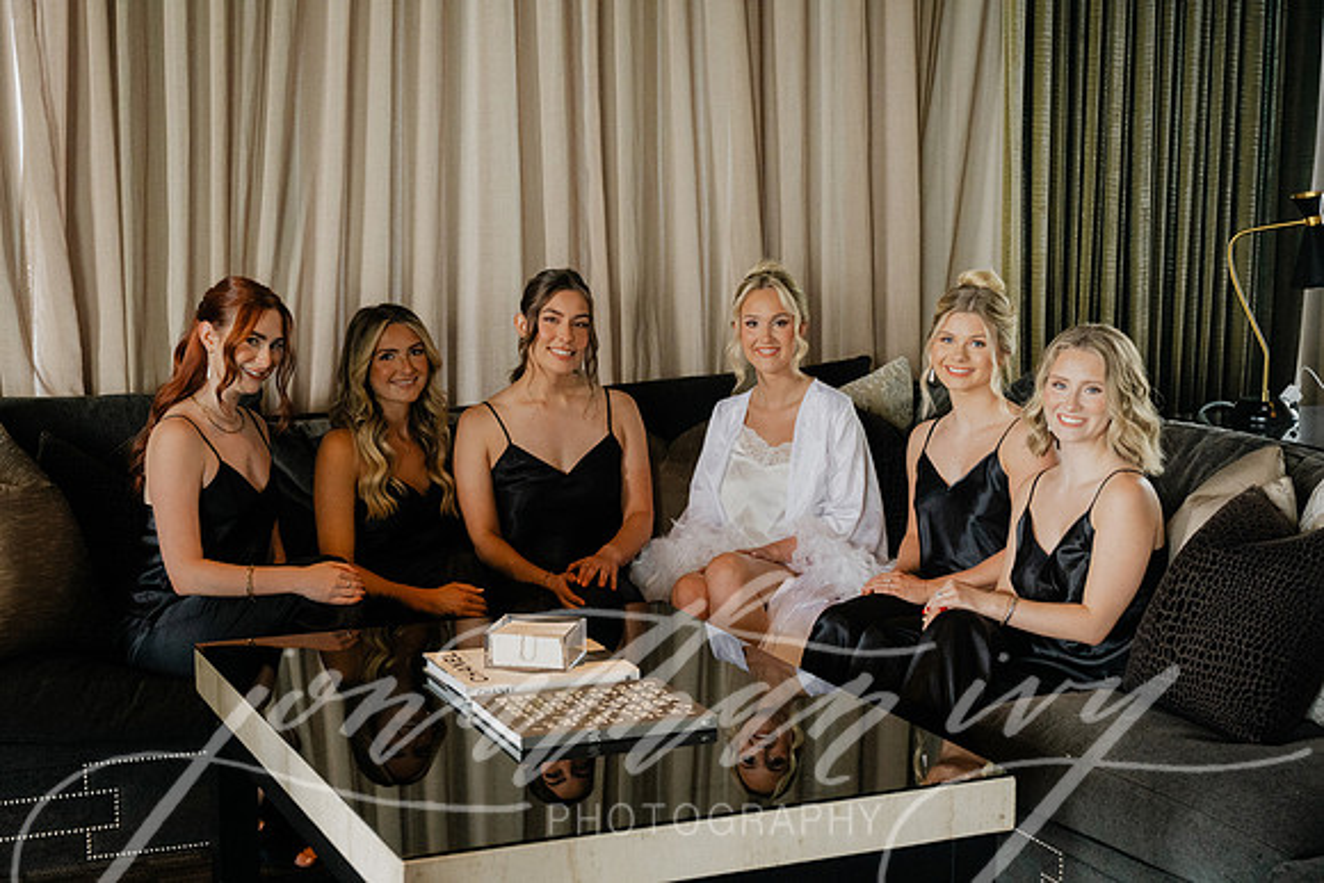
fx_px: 2097
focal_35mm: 57
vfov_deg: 23.8
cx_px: 662
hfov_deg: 35.0
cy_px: 442
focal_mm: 57
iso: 2800
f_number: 4
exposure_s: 1/320
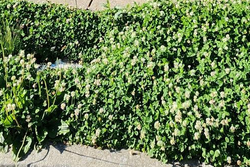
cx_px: 144
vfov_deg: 15.5
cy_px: -217
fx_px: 389
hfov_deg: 35.5
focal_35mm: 56
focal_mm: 2.2
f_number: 2.2
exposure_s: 1/781
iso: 50
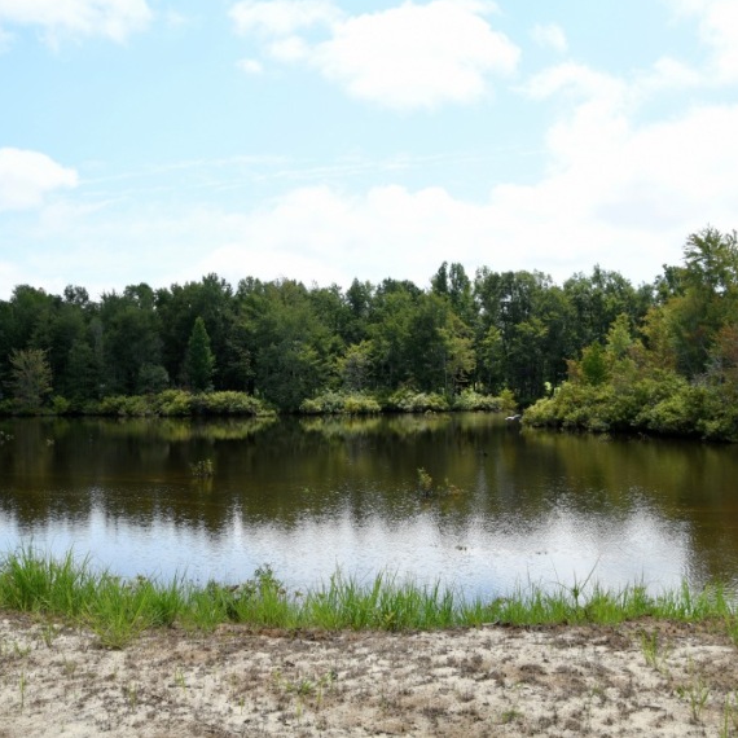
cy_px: 364
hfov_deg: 47.2
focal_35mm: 35
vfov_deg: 47.2
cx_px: 395
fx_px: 844
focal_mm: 18
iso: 200
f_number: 8
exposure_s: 1/400
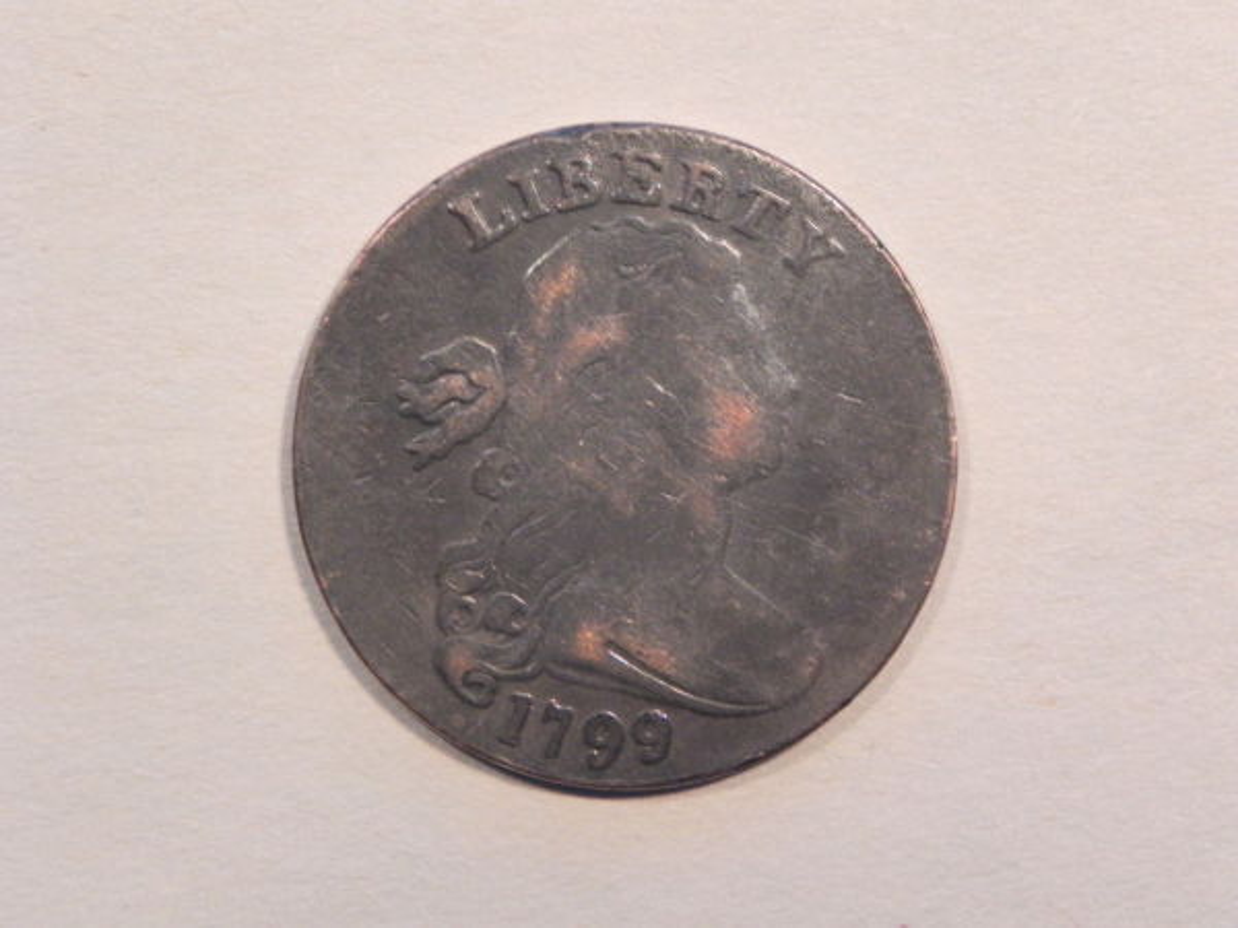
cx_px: 619
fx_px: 4614
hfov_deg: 15.3
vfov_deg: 11.5
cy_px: 464
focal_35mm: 129
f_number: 6.3
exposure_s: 1/28.4
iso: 365
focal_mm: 23
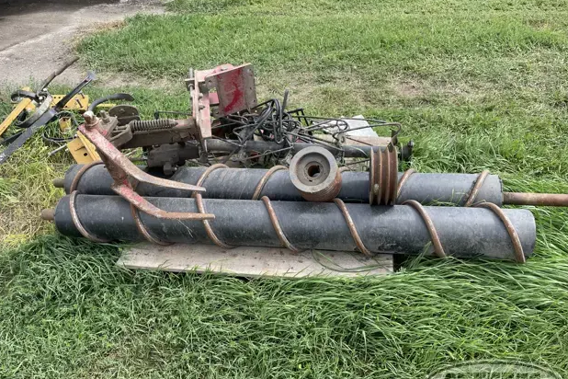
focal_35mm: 28
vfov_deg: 46.4
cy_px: 201
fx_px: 442
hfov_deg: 65.5
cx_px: 290
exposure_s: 1/997
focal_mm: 4.2
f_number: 1.6
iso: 32
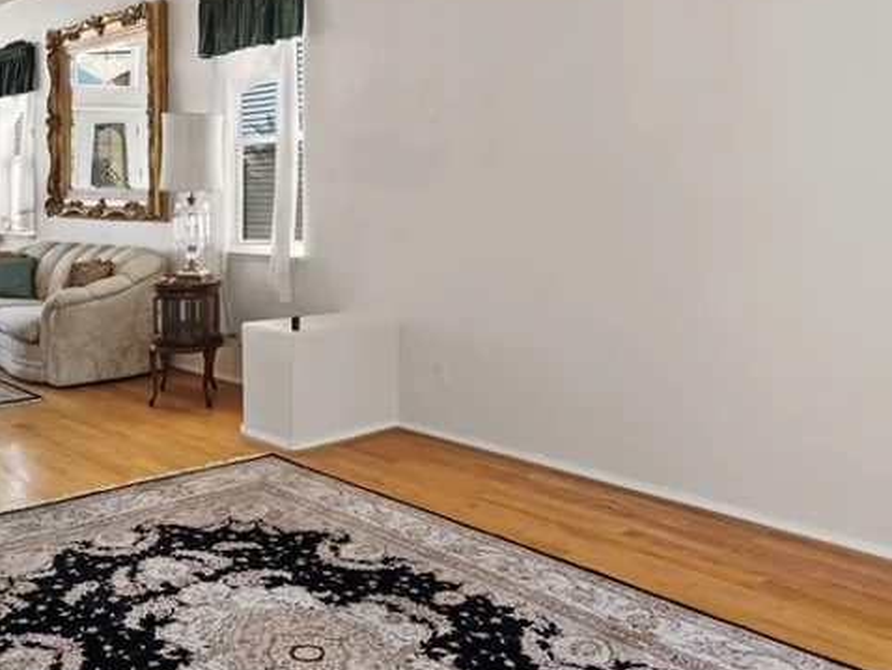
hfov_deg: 51.2
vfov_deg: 39.9
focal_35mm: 35
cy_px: 193
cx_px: 265
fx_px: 902
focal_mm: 17
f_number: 8
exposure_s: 1/30
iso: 500
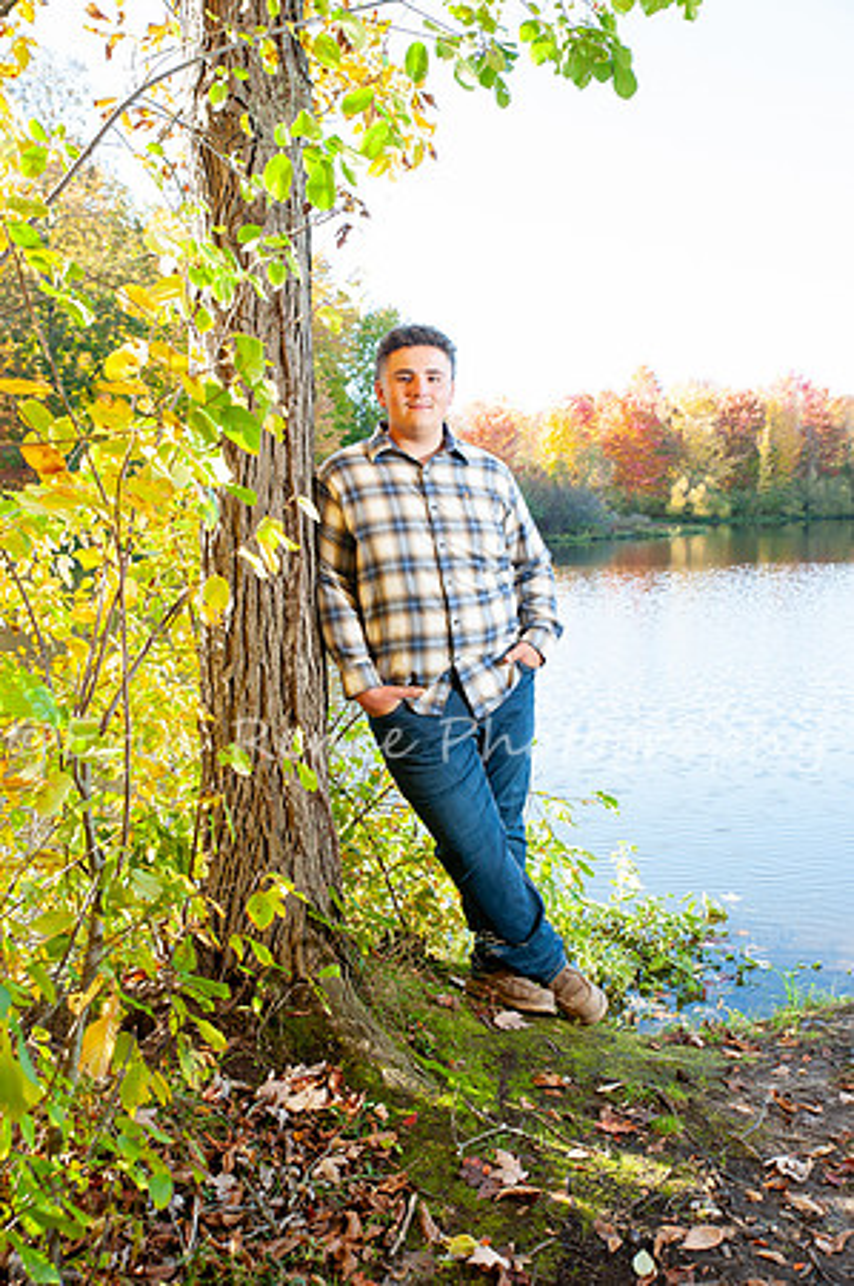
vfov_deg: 54.5
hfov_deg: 37.8
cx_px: 427
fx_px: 1248
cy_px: 643
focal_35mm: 35
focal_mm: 35
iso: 400
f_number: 6.3
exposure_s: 1/160
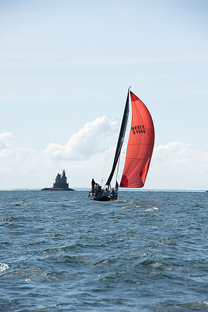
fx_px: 1733
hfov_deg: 6.9
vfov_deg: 10.3
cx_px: 104
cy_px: 156
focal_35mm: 200
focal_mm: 200
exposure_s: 1/1250
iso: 250
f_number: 9
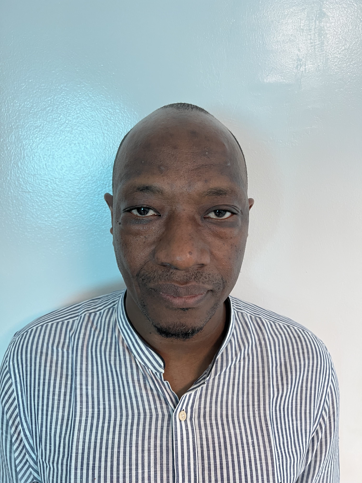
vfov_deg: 67.3
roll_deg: +0.9
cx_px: 181
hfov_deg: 53.1
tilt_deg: -10.9
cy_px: 242
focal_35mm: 26
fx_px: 363
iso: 200
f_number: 1.5
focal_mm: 5.7
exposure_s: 1/50
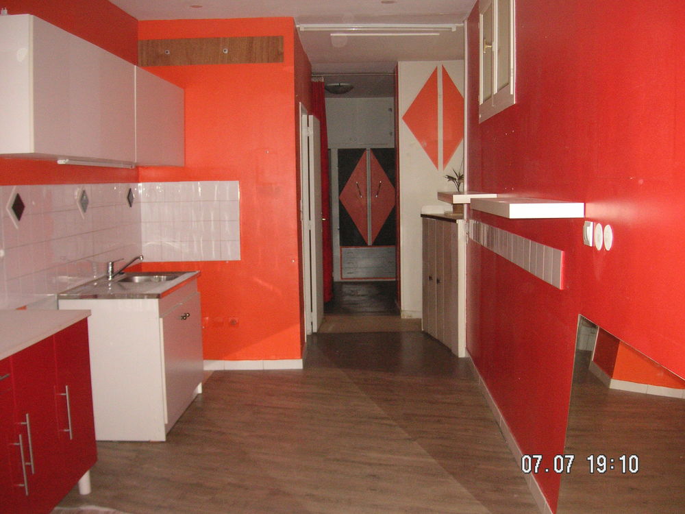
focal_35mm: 37
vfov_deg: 38.7
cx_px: 342
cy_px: 257
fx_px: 732
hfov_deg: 50.1
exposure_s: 1/45
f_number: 2.8
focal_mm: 6.1
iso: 160
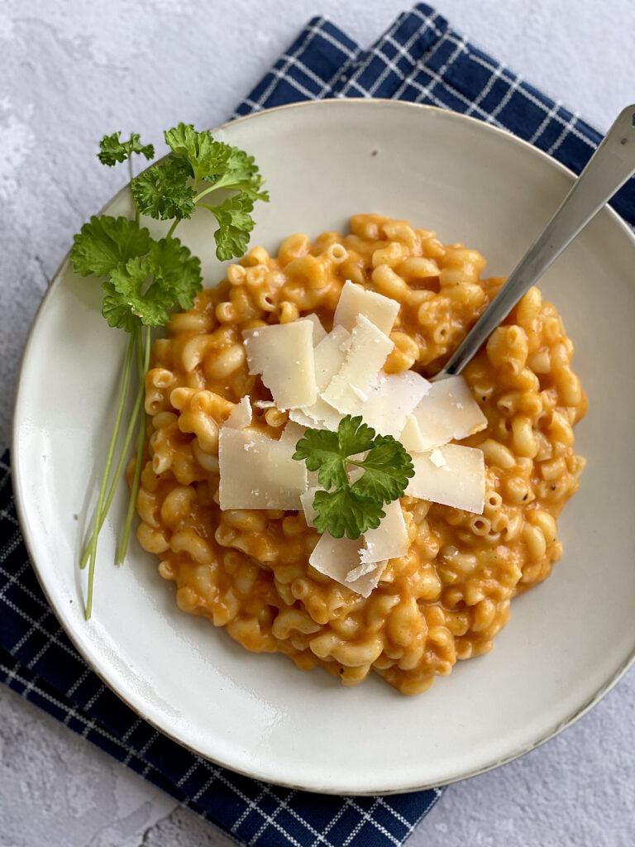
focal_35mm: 52
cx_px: 318
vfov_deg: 36.8
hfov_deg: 28.0
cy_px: 424
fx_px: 1272
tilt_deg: -84.1
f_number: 2
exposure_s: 1/122
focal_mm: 6
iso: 32
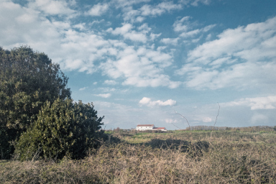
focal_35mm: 26
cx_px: 140
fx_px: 199
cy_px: 107
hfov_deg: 69.4
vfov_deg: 49.4
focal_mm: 6.81
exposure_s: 1/1919
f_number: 1.85
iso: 59
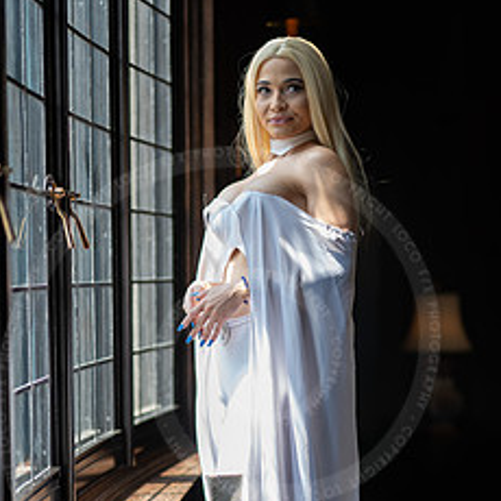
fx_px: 1359
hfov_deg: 20.9
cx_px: 290
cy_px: 412
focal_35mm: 83
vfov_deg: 20.6
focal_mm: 50
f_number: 1.2
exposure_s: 1/800
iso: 125
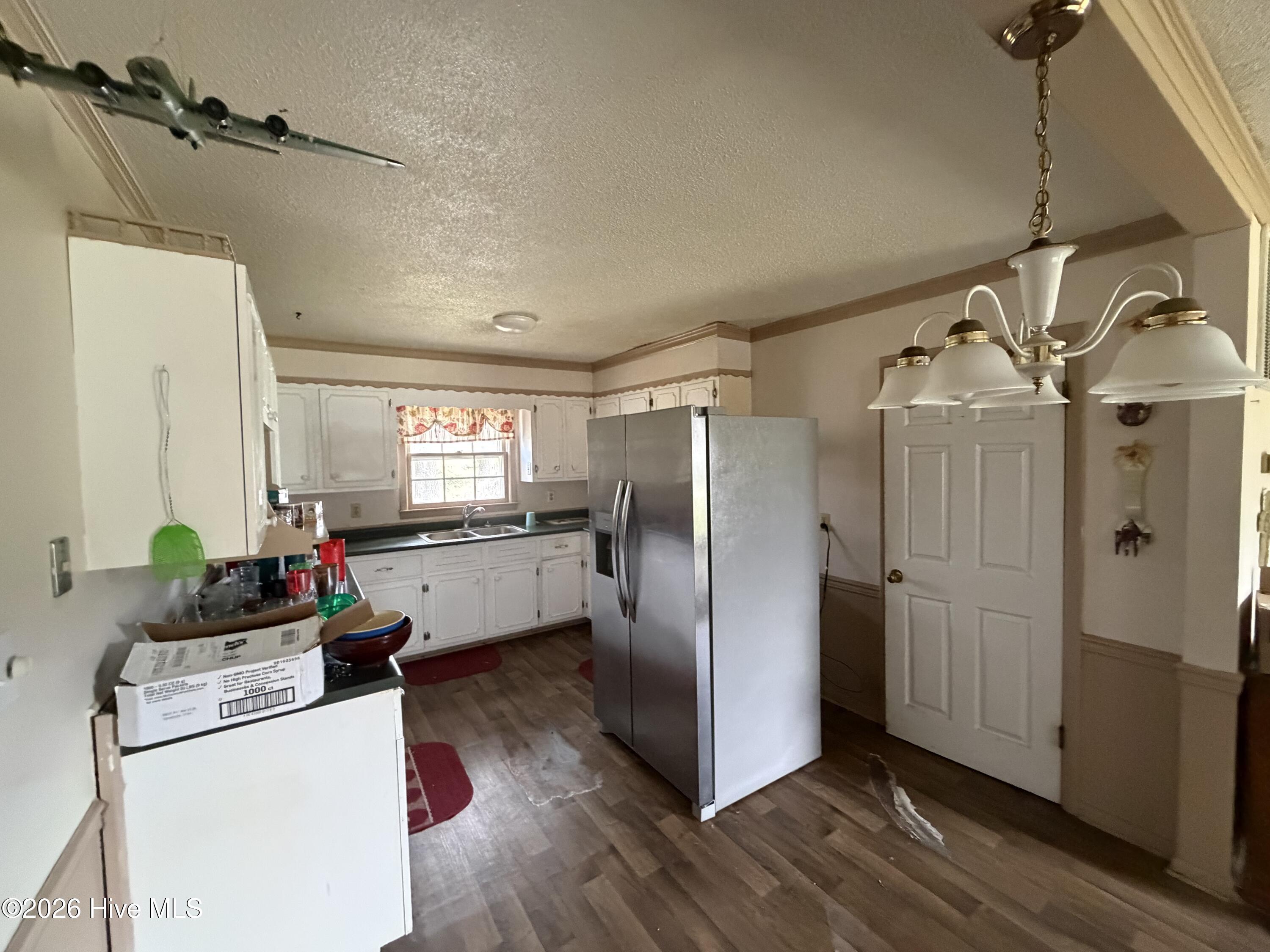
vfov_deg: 85.7
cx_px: 635
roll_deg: +1.4
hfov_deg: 102.1
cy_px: 476
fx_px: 514
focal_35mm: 14
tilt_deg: -1.6
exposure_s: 1/60
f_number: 2.2
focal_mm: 2.22
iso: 800
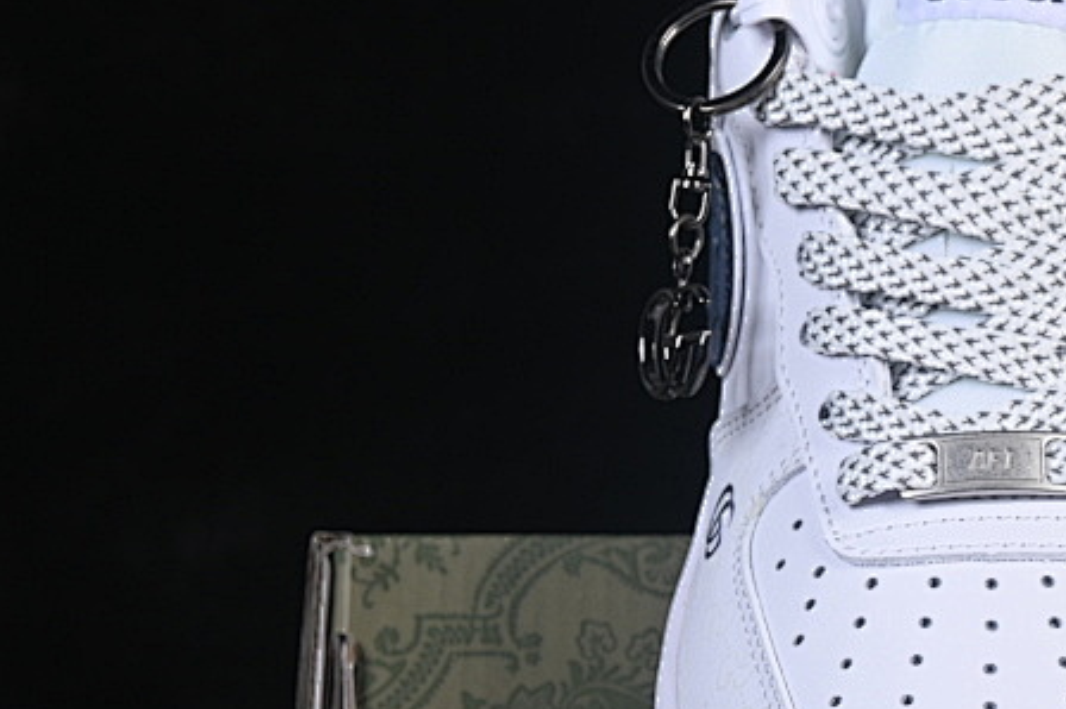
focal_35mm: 181
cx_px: 1256
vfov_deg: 7.6
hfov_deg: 11.2
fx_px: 5356
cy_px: 571
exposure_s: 1/100
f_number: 8
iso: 160
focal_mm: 50
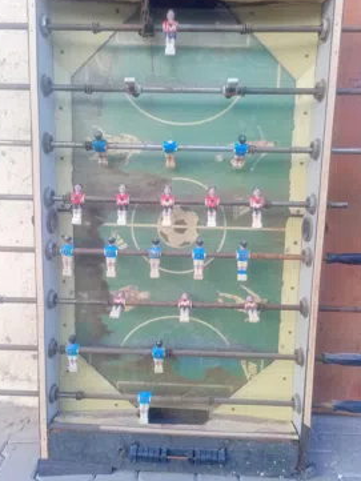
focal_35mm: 31
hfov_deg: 45.5
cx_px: 180
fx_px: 431
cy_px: 237
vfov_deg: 58.3
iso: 281
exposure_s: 1/100
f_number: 1.8
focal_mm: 4.69
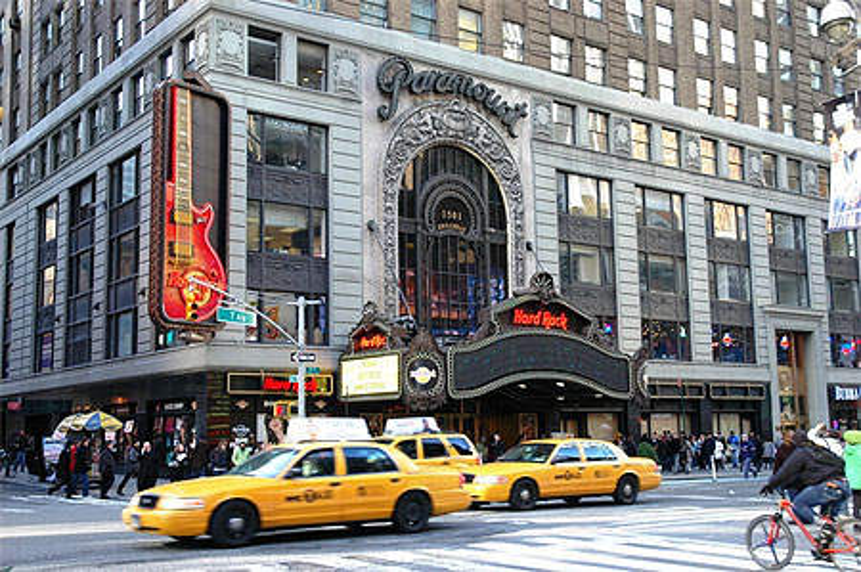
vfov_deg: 30.8
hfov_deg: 45.0
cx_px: 430
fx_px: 1039
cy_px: 286
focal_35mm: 44
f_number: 4
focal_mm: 29
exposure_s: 1/60
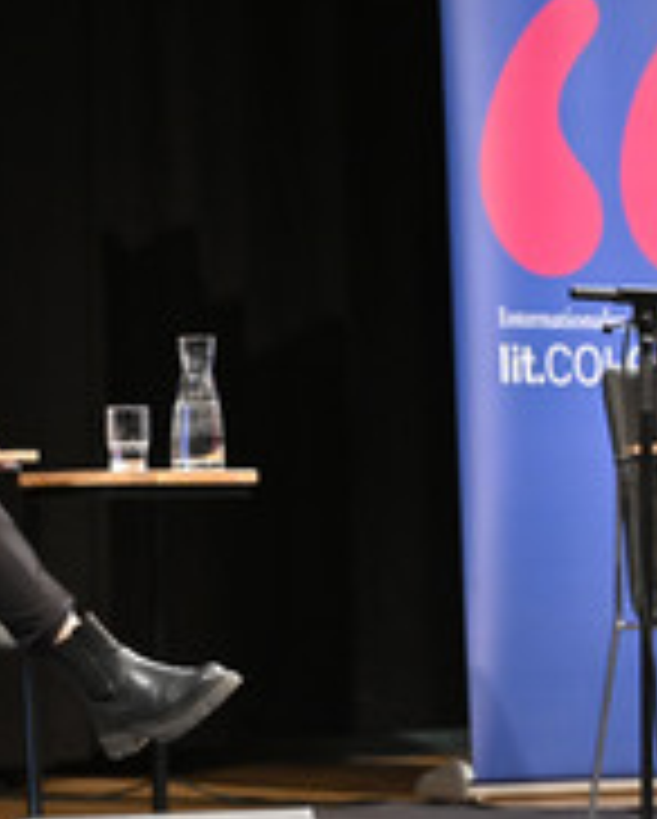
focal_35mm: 209
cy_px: 405
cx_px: 56
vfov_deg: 9.2
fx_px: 5071
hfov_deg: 7.4
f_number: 2.8
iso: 1600
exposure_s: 1/320
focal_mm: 90
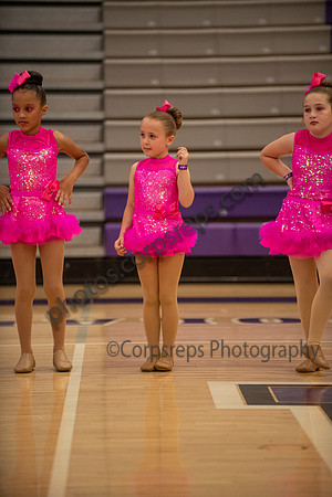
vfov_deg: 10.3
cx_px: 166
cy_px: 248
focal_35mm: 200
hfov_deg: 6.9
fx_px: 2766
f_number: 2.8
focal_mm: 200
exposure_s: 1/640
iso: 3200
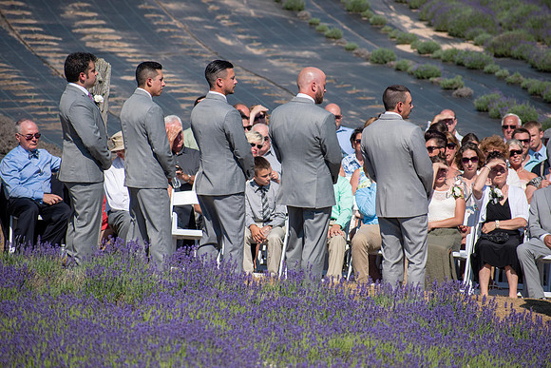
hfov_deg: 7.6
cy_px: 184
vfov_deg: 5.1
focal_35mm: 270
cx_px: 276
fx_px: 4133
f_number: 5.6
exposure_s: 1/2000
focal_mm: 180
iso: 200
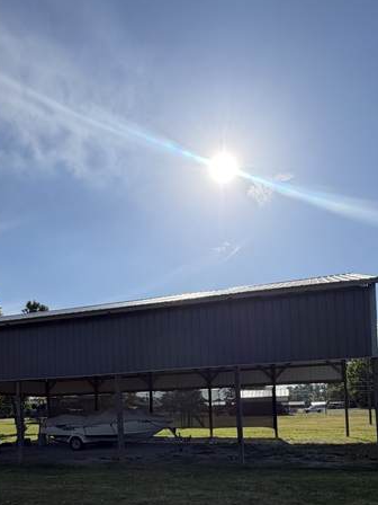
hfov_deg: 46.8
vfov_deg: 56.4
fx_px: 437
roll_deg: +1.1
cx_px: 173
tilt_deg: +2.6
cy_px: 391
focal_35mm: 30
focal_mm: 2.22
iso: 20
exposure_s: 1/1698
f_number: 2.2
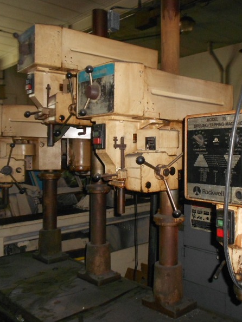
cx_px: 180
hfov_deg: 36.0
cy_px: 162
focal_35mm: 39
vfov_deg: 47.9
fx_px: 364
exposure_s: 1/25
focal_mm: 5.1
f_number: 3.4
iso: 320
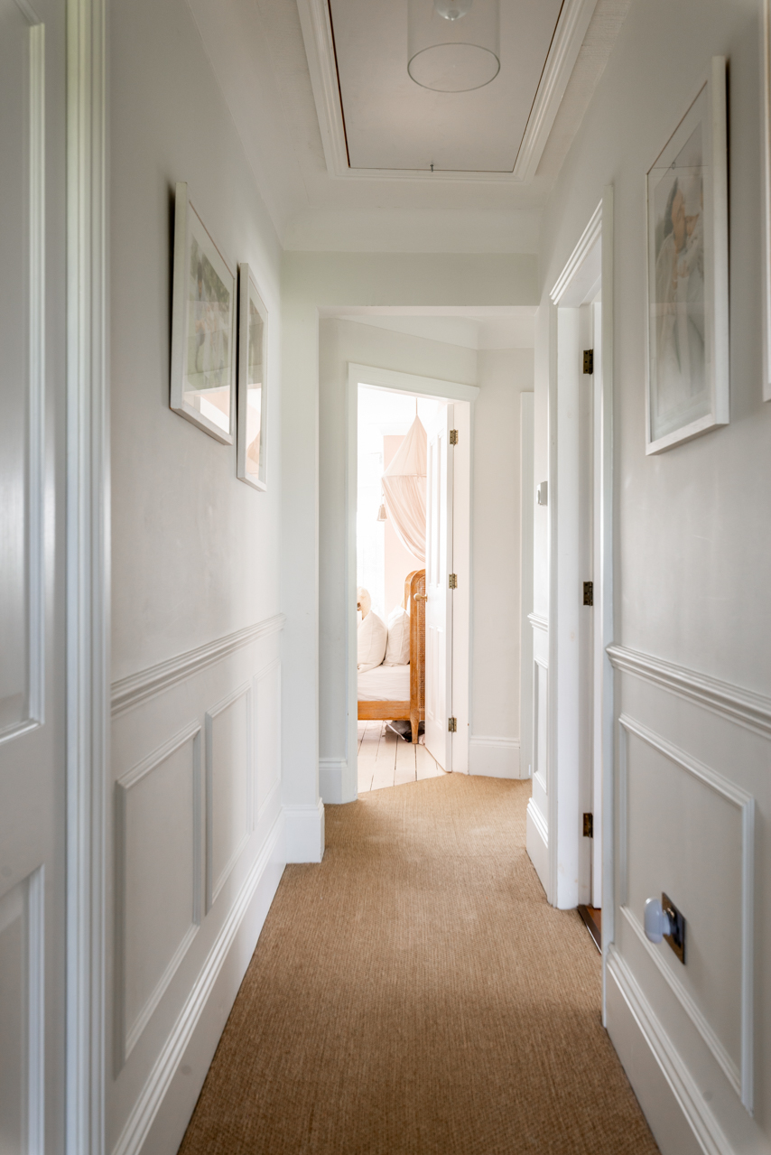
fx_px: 963
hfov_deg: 43.6
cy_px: 578
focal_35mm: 30
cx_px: 386
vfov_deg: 61.9
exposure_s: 1/25
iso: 320
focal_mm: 30
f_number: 8
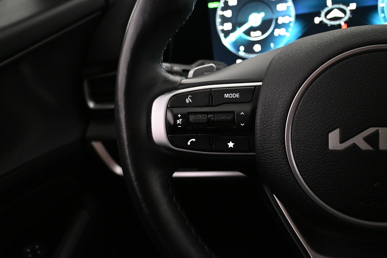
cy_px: 129
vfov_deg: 40.0
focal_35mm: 33
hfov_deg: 57.2
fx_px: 355
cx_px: 194
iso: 4000
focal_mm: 22
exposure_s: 1/100
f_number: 4
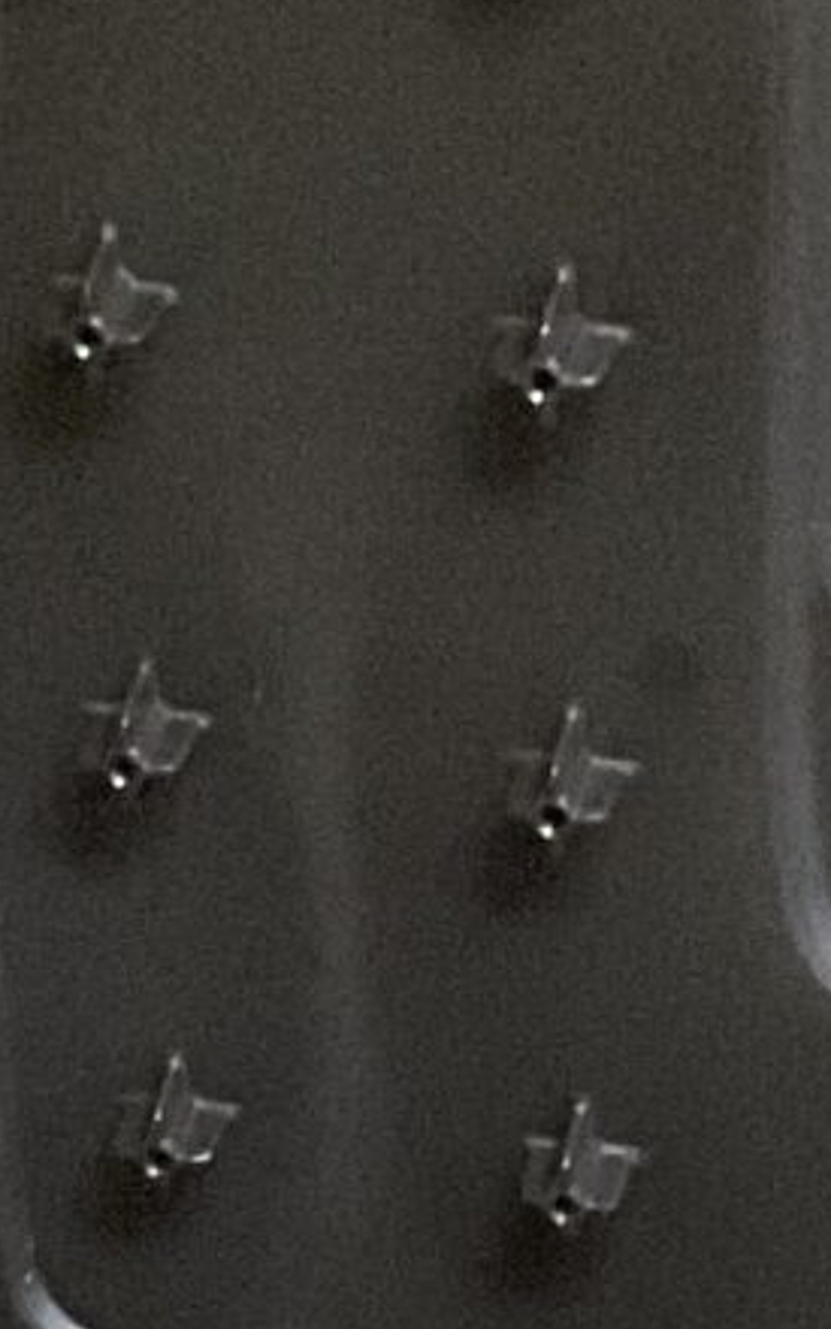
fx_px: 6486
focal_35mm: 179
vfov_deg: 9.8
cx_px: 604
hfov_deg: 7.3
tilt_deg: -53.8
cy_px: 3531
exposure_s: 1/40
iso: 250
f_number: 1.8
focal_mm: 3
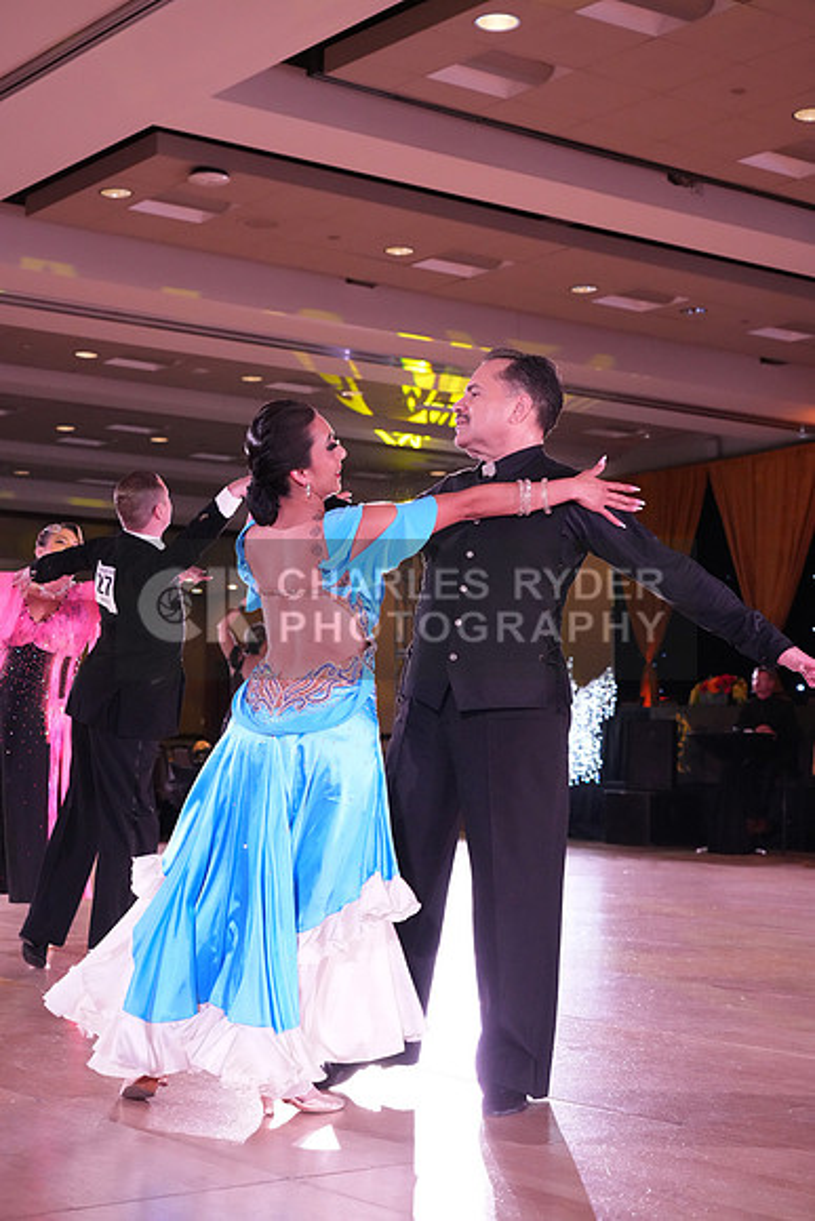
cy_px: 610
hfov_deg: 24.6
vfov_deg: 36.2
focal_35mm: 55
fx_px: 1866
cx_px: 408
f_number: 5
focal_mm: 55
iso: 6400
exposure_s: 1/400
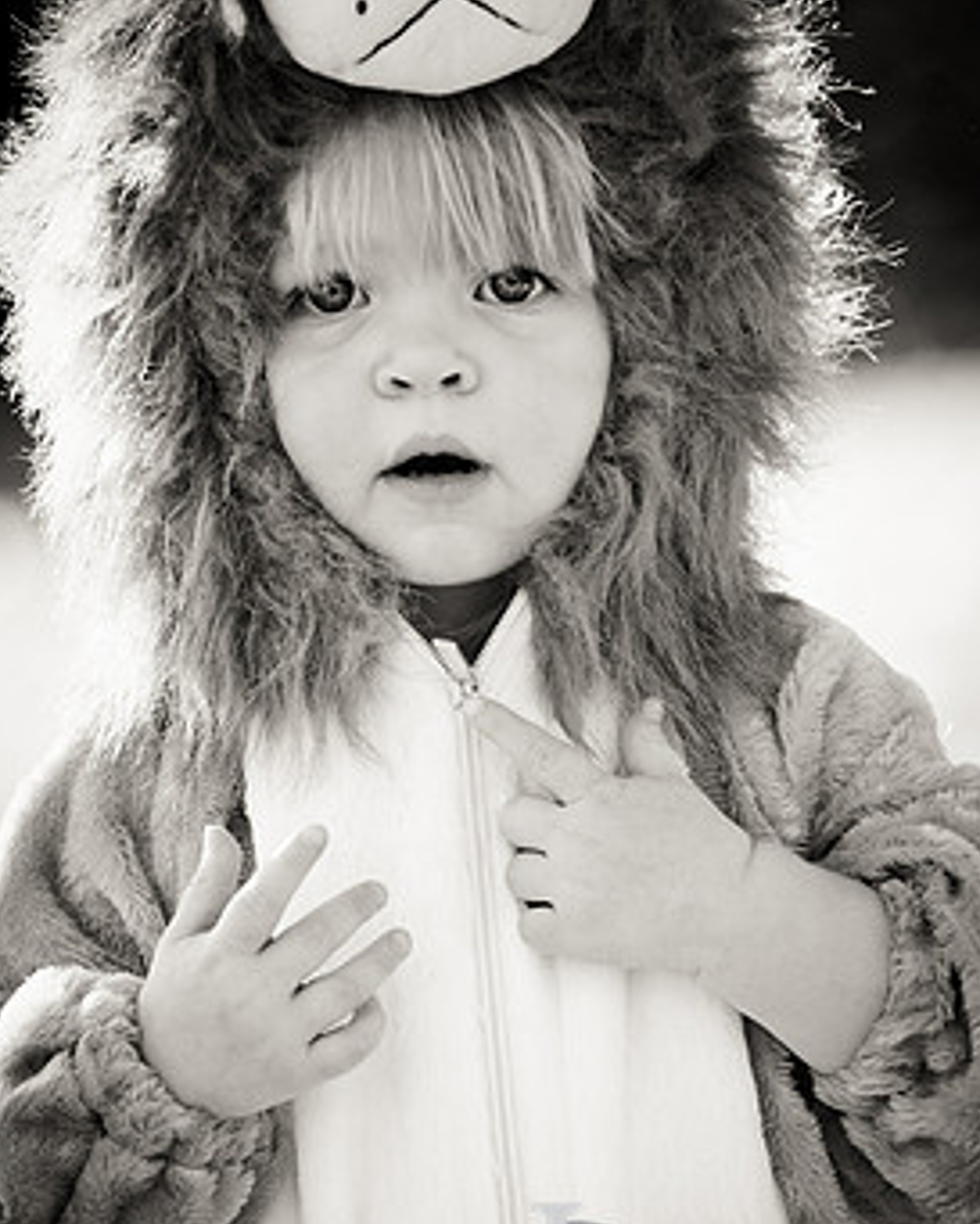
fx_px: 13481
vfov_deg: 5.2
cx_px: 490
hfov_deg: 4.2
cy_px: 664
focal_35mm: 372
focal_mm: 200
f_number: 3.5
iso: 320
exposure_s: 1/500
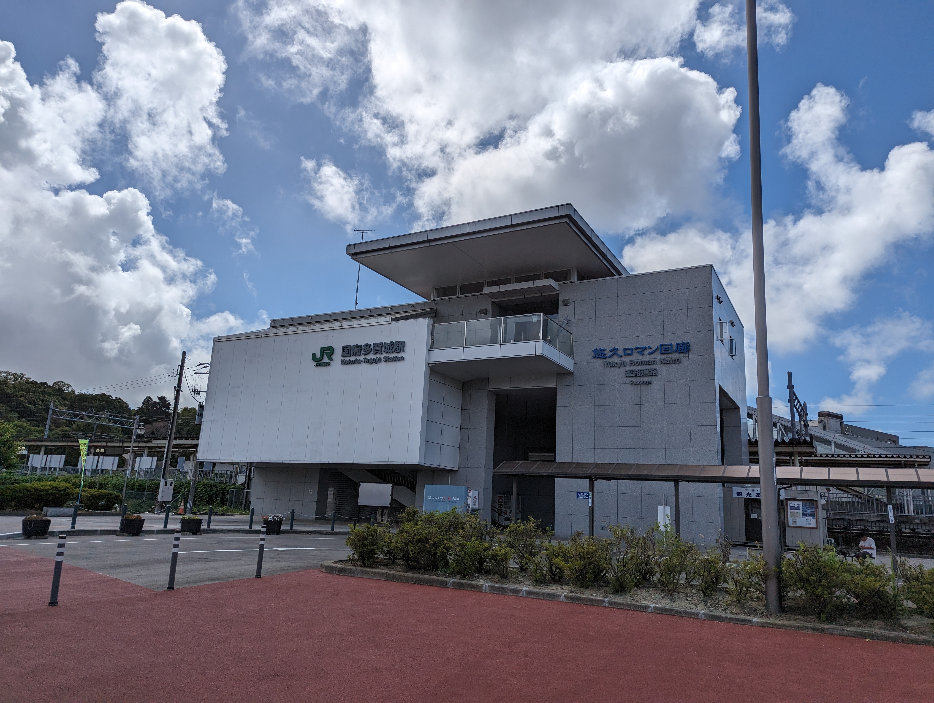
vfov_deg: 56.9
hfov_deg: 71.5
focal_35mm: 24
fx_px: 648
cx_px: 467
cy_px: 352
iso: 46
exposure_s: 1/7092
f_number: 1.85
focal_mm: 6.81
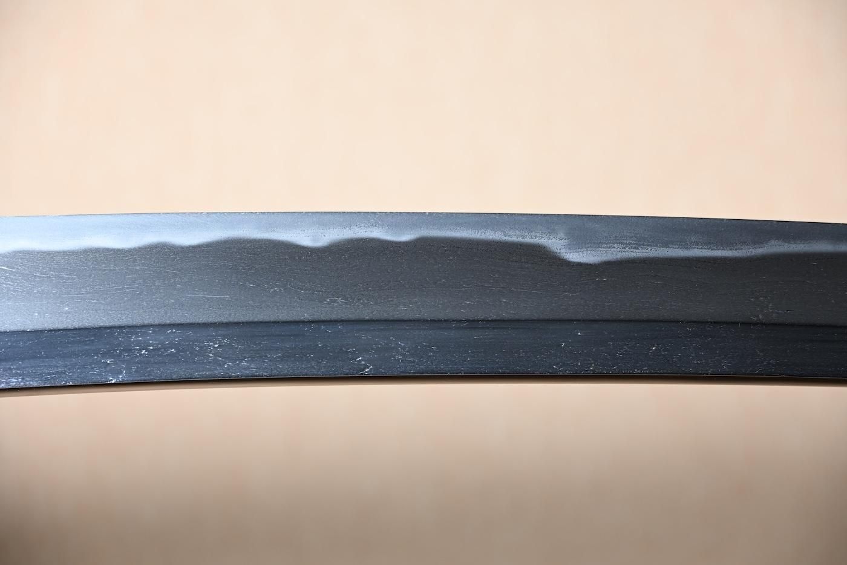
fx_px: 2399
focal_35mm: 102
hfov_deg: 20.0
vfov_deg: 13.4
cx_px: 424
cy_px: 282
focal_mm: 68
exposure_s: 1/1.6
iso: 100
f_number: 5.3
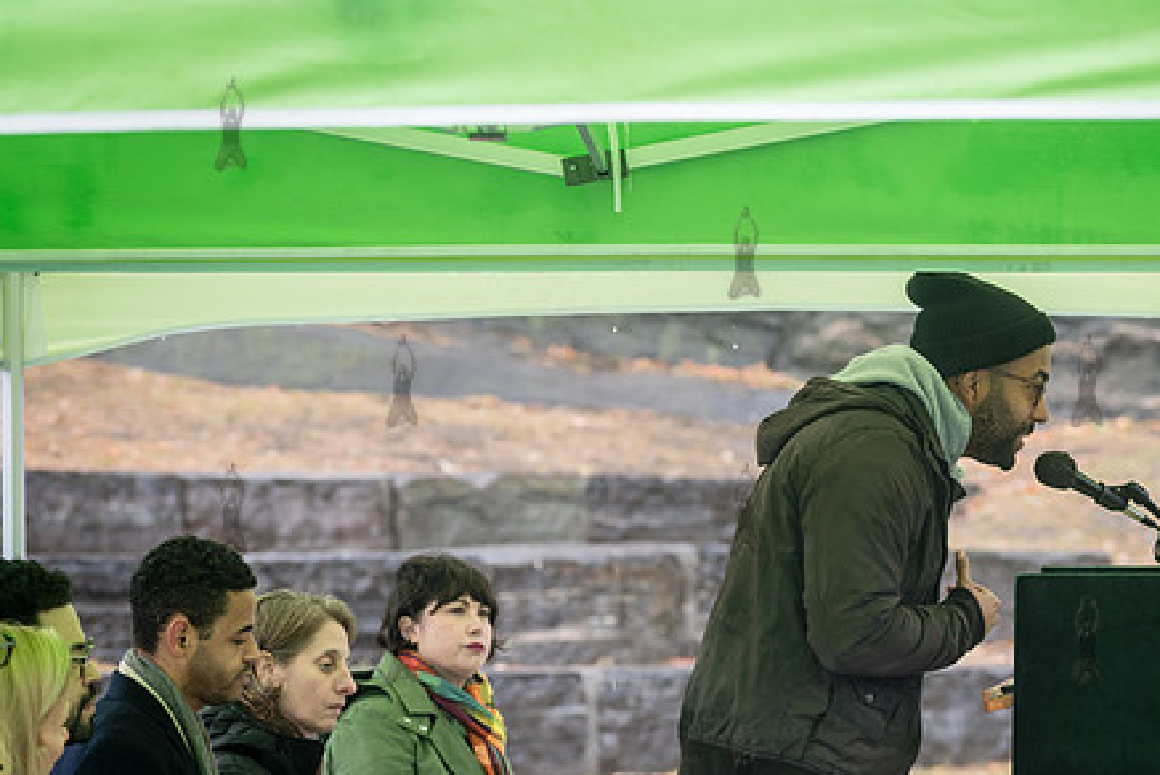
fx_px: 5771
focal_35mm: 179
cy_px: 508
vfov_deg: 7.7
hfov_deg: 11.5
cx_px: 743
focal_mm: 135
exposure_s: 1/250
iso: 640
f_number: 5.6
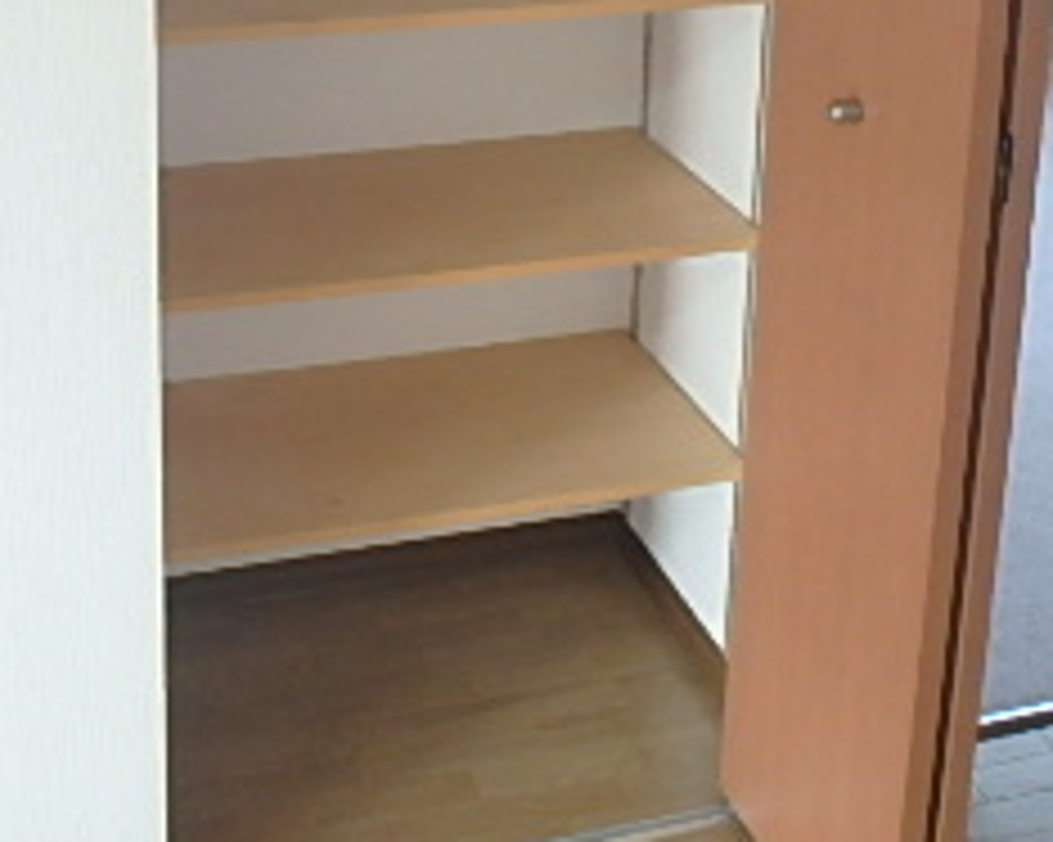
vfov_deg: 25.4
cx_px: 387
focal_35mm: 56
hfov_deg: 33.4
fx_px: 1744
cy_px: -54
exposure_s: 1/30
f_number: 3.5
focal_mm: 3.7
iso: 250
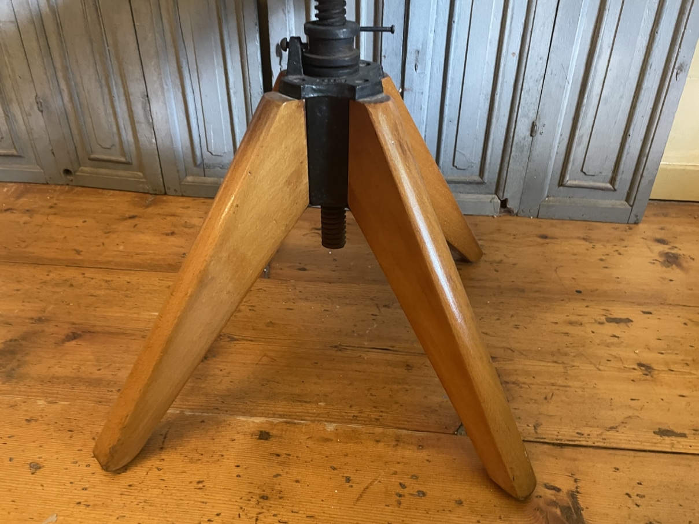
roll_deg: +0.6
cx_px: 350
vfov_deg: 53.1
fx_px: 525
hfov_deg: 67.3
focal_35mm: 26
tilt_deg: -34.6
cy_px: 262
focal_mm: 4.2
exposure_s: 1/25
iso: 500
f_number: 1.6
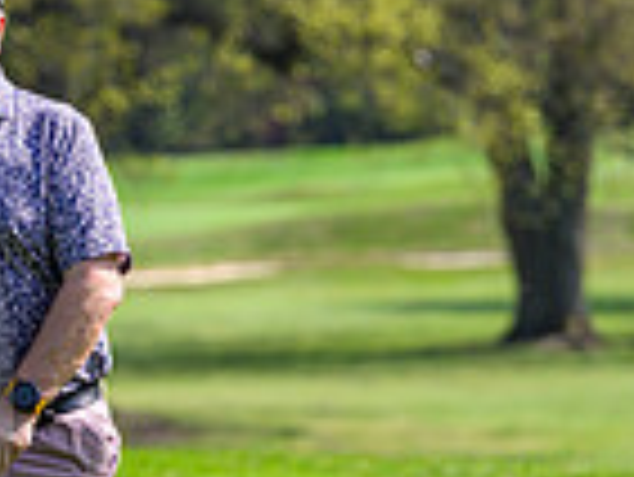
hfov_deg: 2.8
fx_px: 13015
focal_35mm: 710
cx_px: -450
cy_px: 385
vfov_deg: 2.1
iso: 500
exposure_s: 1/1600
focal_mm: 180
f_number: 5
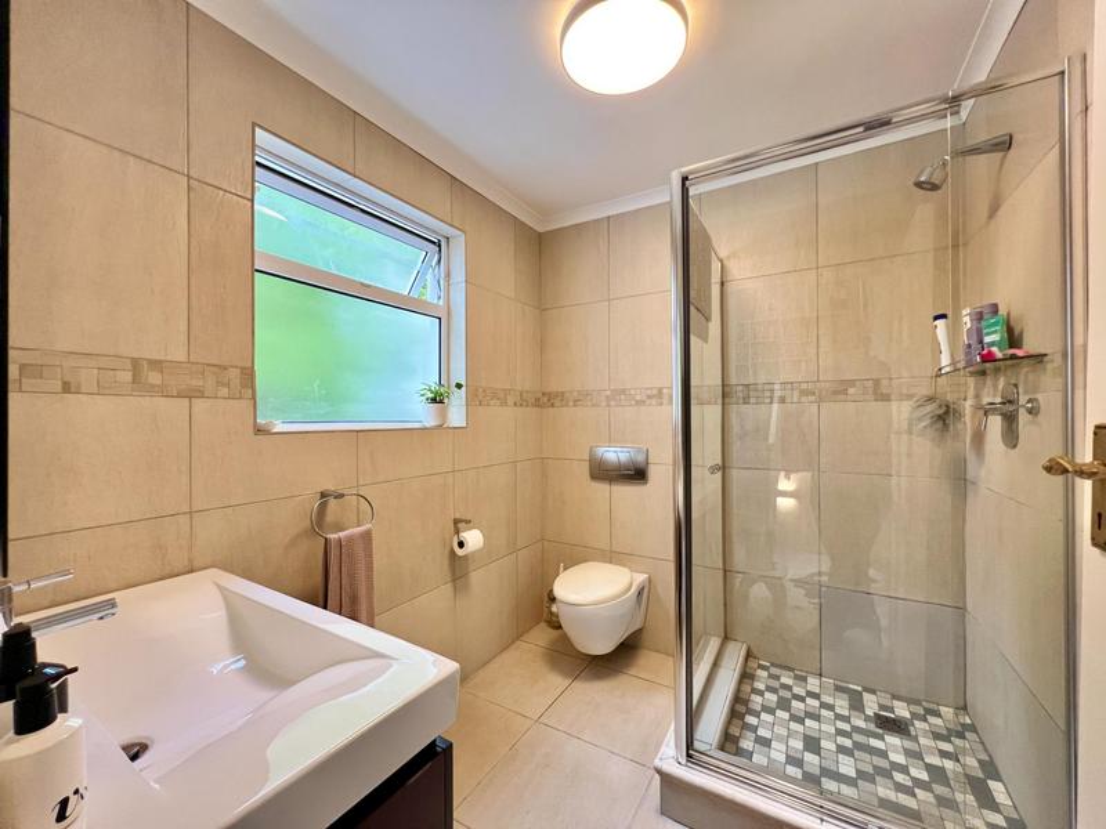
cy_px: 414
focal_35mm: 13
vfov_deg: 89.9
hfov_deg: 106.2
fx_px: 415
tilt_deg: -0.7
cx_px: 553
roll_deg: +0.3
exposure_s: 1/100
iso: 200
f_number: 1.8
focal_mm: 1.57
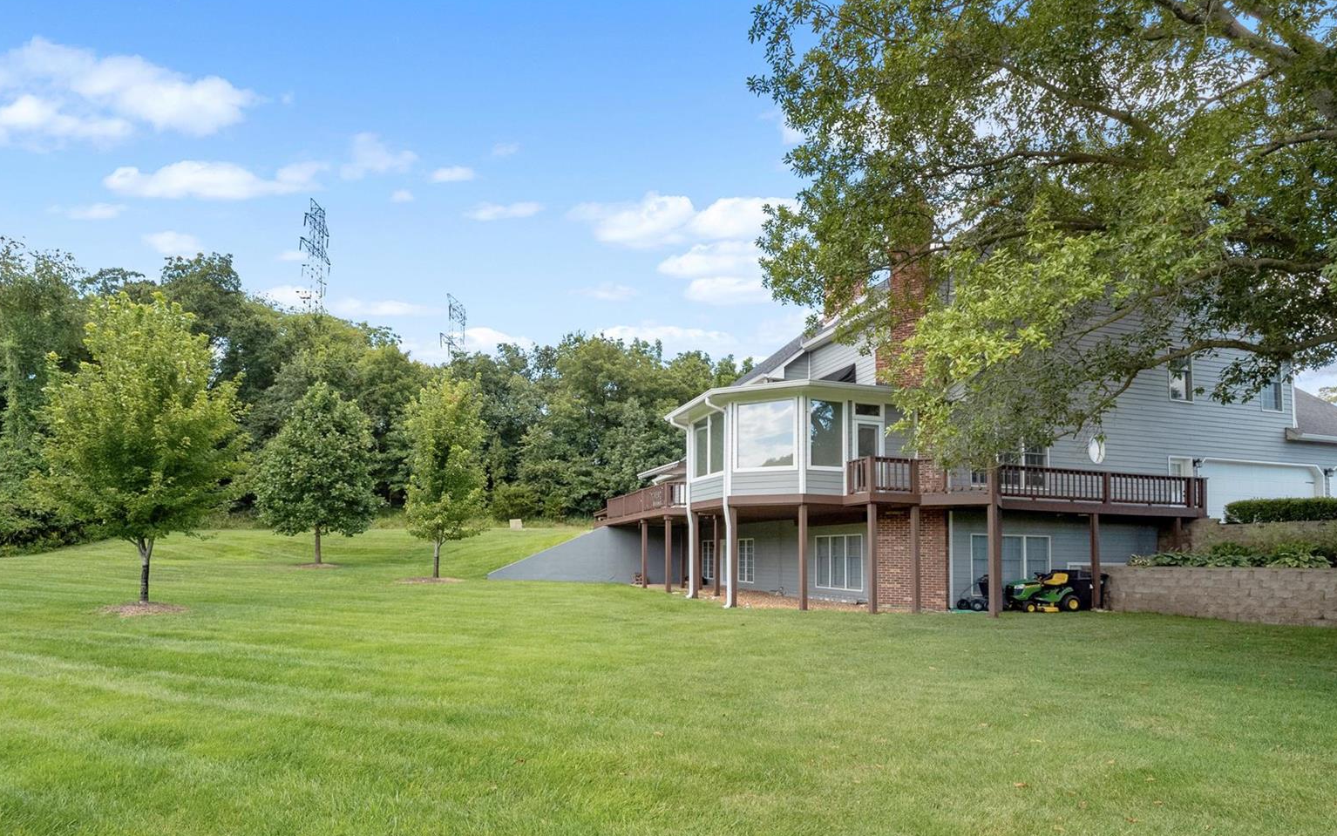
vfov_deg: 67.9
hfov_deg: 94.3
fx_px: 619
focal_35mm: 17
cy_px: 383
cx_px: 650
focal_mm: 8
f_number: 8
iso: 400
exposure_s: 1/200
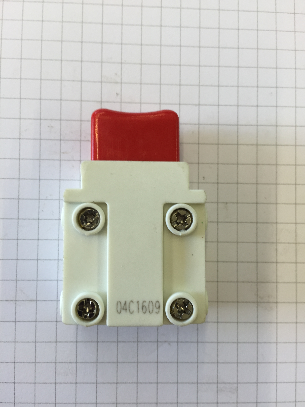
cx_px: 152
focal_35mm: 29
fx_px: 341
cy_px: 204
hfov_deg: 48.2
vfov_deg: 61.7
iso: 40
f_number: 2.2
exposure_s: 1/50
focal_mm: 4.15
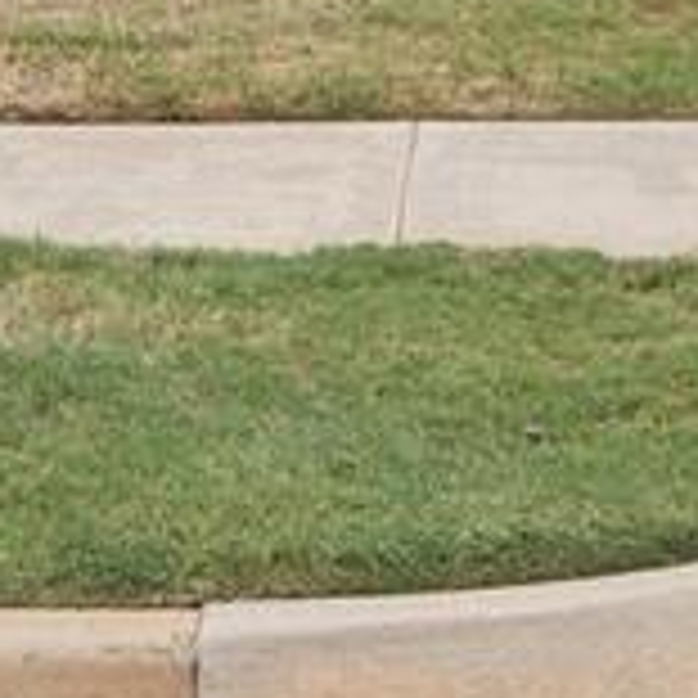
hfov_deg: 12.3
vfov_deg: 11.7
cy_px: -410
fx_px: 3219
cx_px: 669
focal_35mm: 141
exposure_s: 1/200
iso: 200
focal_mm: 16.8
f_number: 10
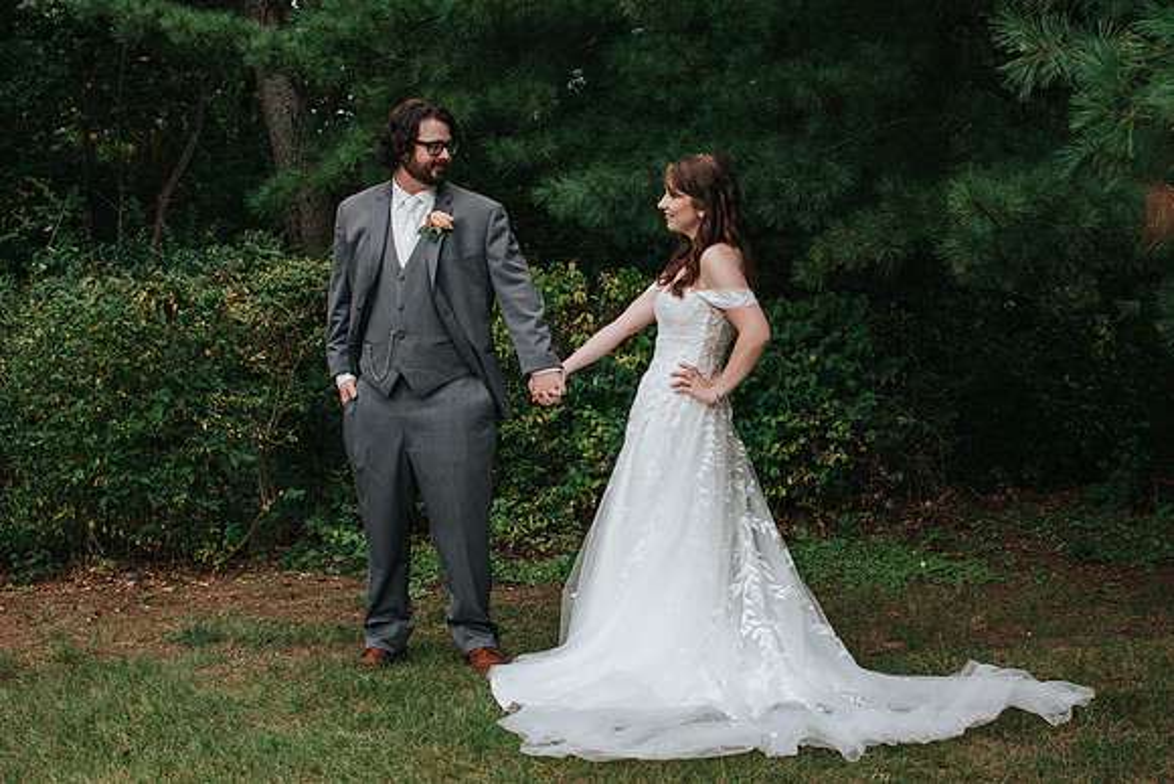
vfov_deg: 22.6
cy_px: 392
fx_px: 1963
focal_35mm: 60
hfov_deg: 33.2
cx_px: 673
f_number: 3.5
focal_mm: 35
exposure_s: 1/800
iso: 200
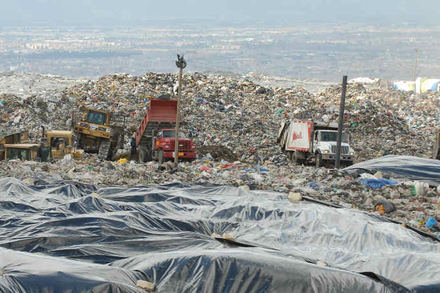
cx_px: 234
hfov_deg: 9.0
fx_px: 2810
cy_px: 134
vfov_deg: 6.0
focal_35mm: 230
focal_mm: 110
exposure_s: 1/400
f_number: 6.3
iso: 125
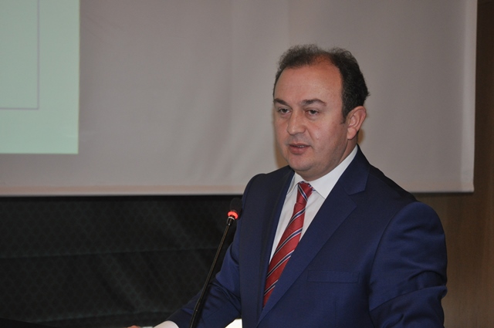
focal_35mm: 60
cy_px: 164
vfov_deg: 22.6
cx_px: 247
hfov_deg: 33.4
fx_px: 822
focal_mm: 40
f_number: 4.2
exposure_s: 1/60
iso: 800
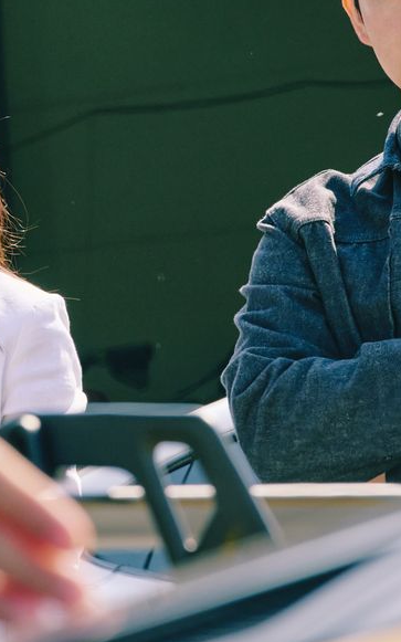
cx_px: 119
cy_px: 242
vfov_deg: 6.3
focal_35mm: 331
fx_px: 5789
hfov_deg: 4.0
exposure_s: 1/1000
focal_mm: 105
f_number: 8
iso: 800
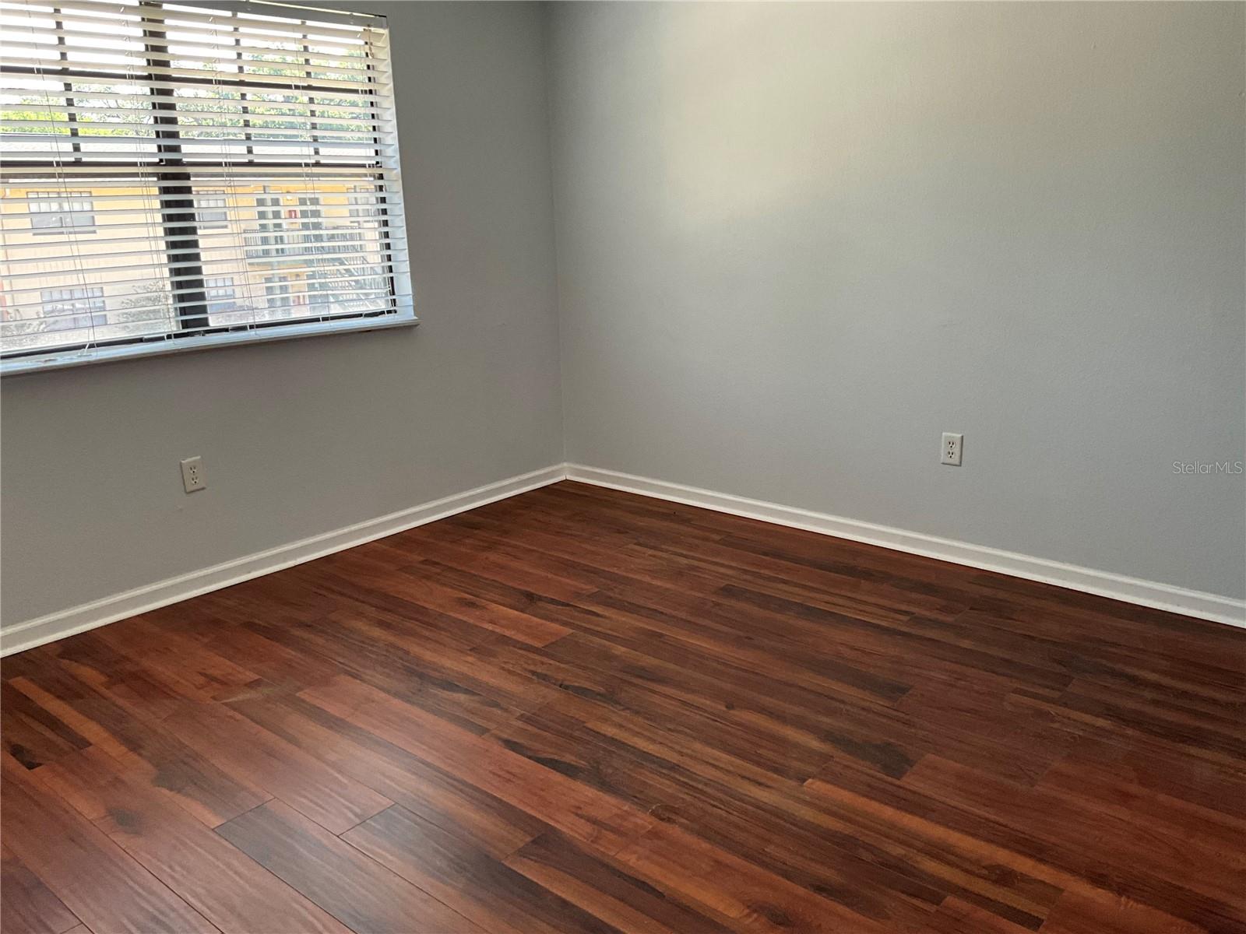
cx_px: 623
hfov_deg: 61.7
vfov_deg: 48.2
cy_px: 467
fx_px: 1044
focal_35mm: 29
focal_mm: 3
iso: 64
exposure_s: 1/93
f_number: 1.8
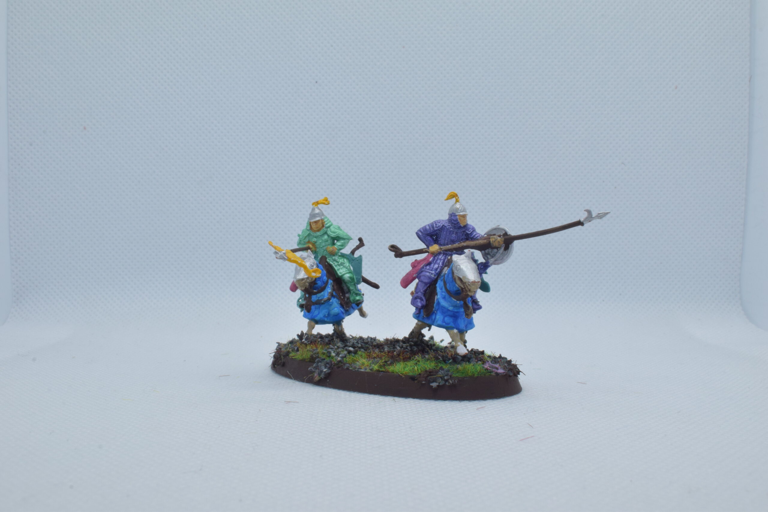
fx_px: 864
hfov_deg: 47.9
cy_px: 256
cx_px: 384
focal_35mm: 40
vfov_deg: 33.0
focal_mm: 27
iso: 800
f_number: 25
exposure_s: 1/60
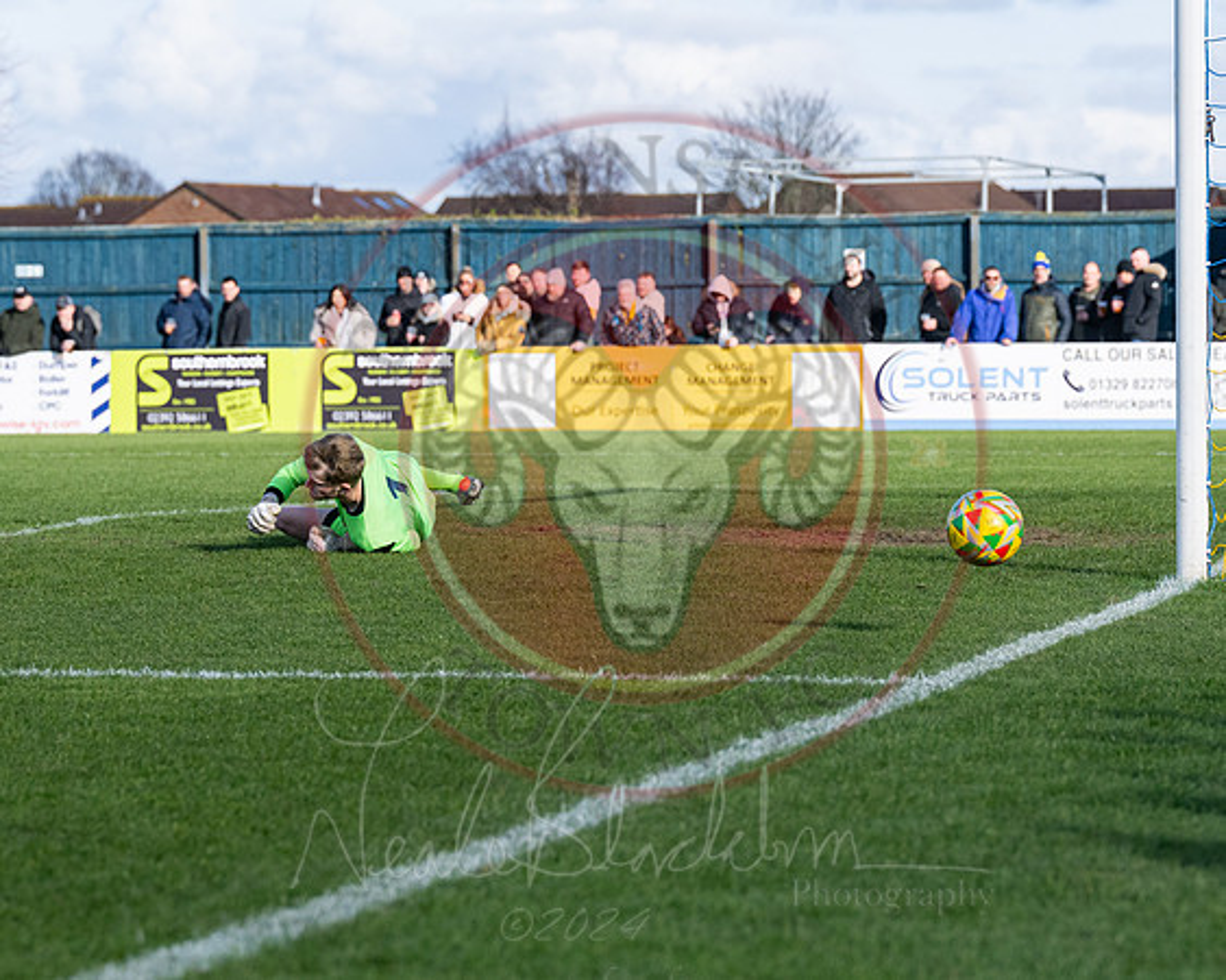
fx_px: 6171
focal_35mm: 170
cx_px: 613
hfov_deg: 11.3
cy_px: 490
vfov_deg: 9.1
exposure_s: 1/4000
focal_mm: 101
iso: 400
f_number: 4
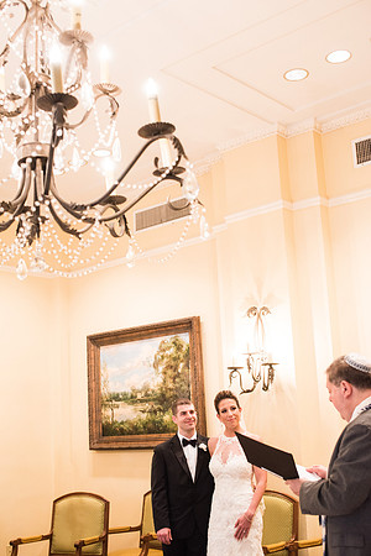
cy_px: 278
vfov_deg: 39.6
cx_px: 186
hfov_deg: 27.0
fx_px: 773
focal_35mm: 50
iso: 1000
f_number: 3.5
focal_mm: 50
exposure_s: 1/100
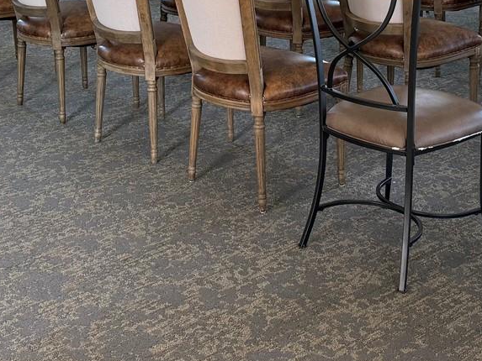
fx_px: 933
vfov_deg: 21.3
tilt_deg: -9.6
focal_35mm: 67
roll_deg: -1.1
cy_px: 11
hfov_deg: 29.0
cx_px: 259
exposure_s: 1/121
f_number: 1.78
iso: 200
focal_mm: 6.86
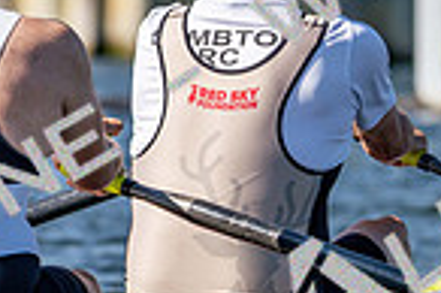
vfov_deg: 1.2
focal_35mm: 1103
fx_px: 13496
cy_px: 95
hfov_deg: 1.9
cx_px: 30
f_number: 5.6
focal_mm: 277
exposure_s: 1/1600
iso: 250
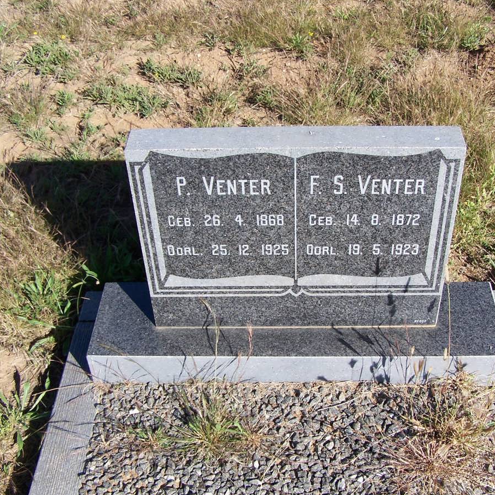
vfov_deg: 37.6
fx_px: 728
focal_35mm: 45
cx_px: 296
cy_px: 248
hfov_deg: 37.4
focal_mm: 6.3
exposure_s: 1/500
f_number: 4
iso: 80
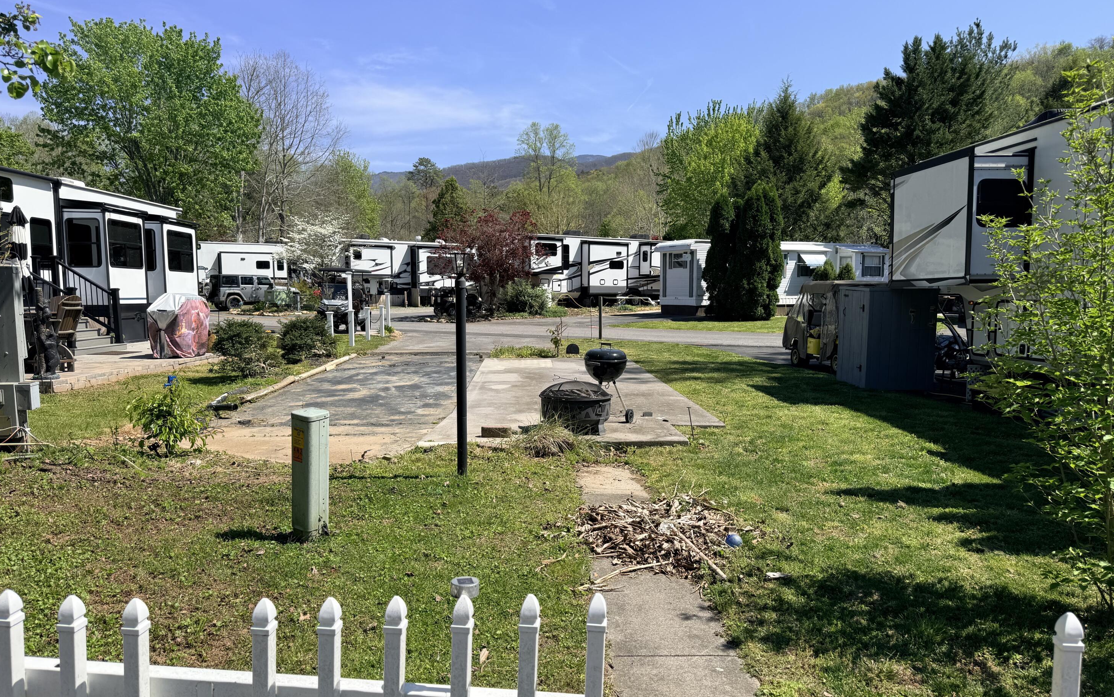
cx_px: 565
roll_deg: +0.1
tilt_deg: -5.0
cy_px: 365
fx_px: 789
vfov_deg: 47.6
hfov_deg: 70.4
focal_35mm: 26
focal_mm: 6.76
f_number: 1.78
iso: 80
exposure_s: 1/4405
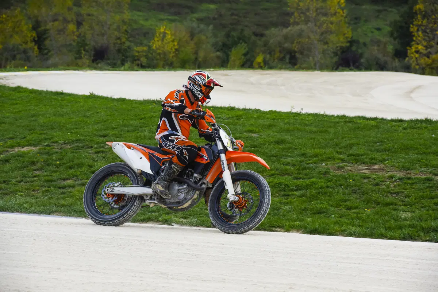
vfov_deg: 6.9
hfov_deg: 10.3
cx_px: 219
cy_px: 146
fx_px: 2434
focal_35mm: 200
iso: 800
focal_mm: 200
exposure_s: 1/1000
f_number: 11
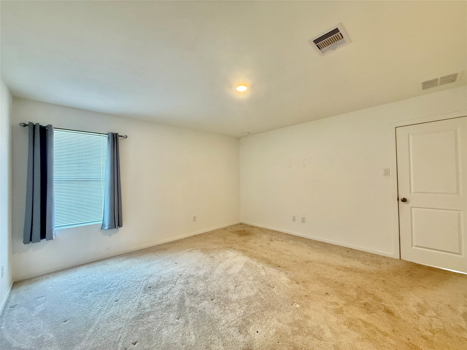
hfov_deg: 102.1
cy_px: 175
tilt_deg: +1.2
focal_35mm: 14
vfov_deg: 85.7
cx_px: 234
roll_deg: +2.5
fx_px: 189
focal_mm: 2.22
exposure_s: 1/60
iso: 500
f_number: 2.2
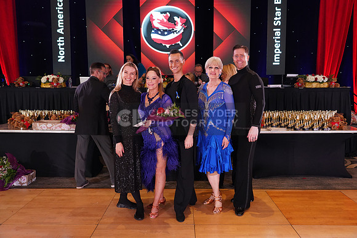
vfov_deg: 43.6
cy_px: 119
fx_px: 298
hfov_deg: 61.9
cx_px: 178
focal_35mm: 30
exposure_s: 1/160
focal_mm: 30
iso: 2000
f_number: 4
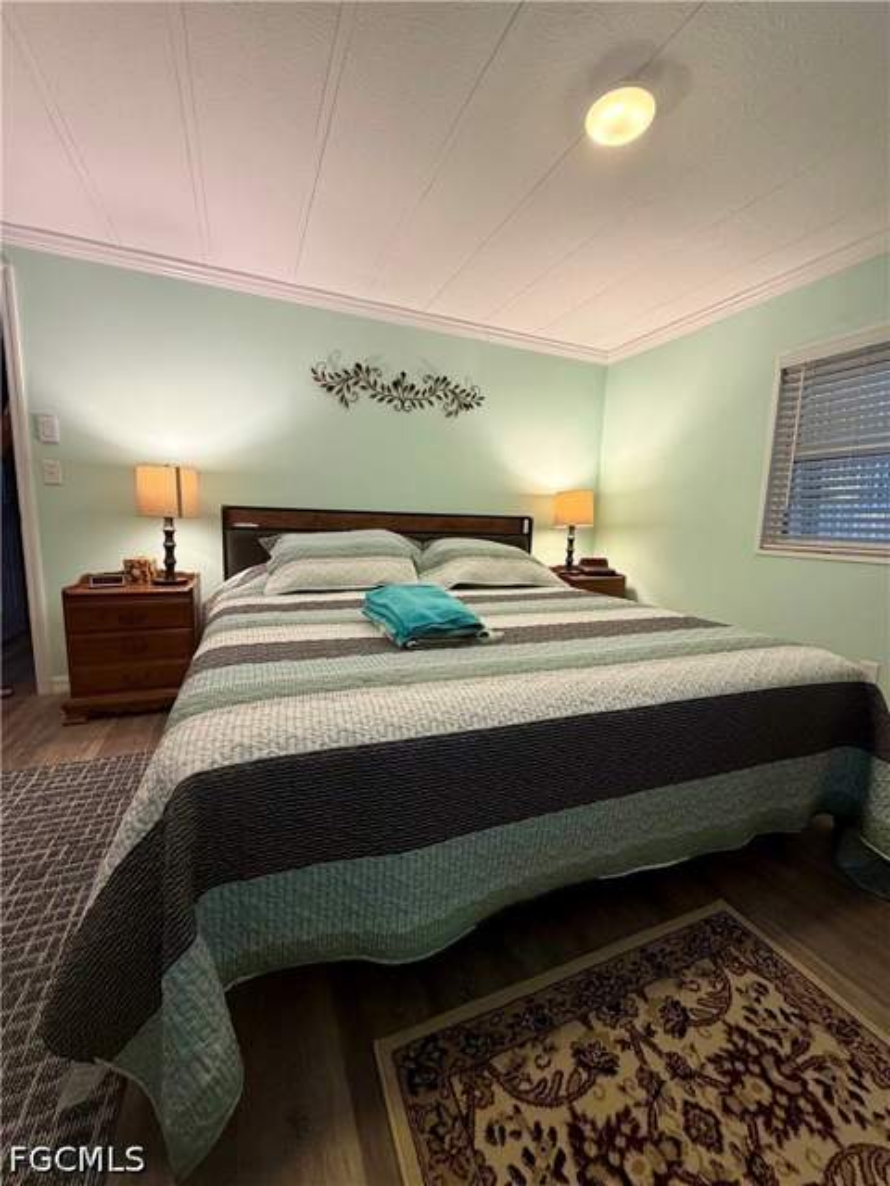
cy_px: 593
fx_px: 480
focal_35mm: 14
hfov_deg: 85.7
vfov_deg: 102.1
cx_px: 445
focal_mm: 2.22
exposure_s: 1/60
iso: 200
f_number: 2.2
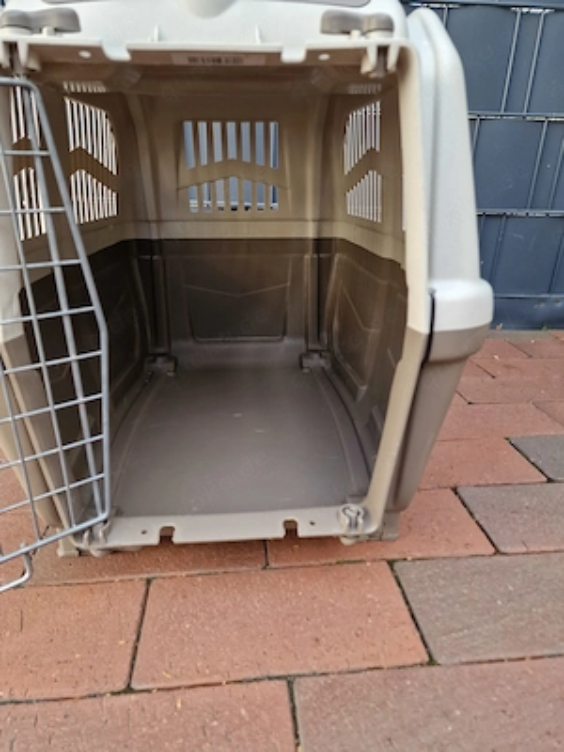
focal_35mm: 23
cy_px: 376
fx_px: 500
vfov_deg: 73.9
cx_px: 282
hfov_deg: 58.9
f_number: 1.8
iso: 64
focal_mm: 6.4
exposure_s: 1/180
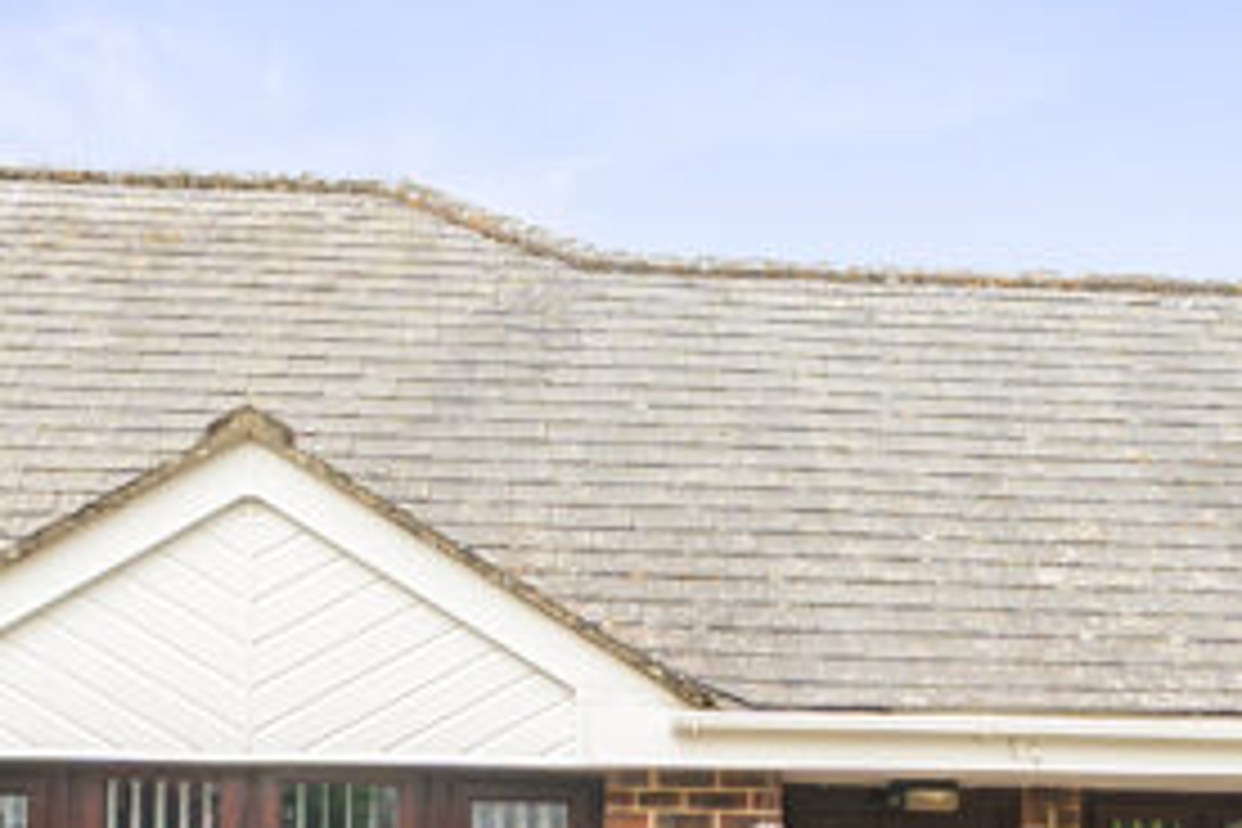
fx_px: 3105
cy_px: 974
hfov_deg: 22.5
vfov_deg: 14.7
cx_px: 900
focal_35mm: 90
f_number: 7.1
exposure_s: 1/100
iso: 400
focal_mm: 21
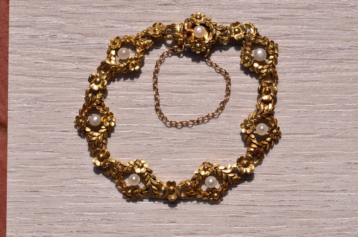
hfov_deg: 13.1
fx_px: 1563
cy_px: 118
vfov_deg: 8.7
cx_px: 179
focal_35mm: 158
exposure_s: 1/160
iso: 100
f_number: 22
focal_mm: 105
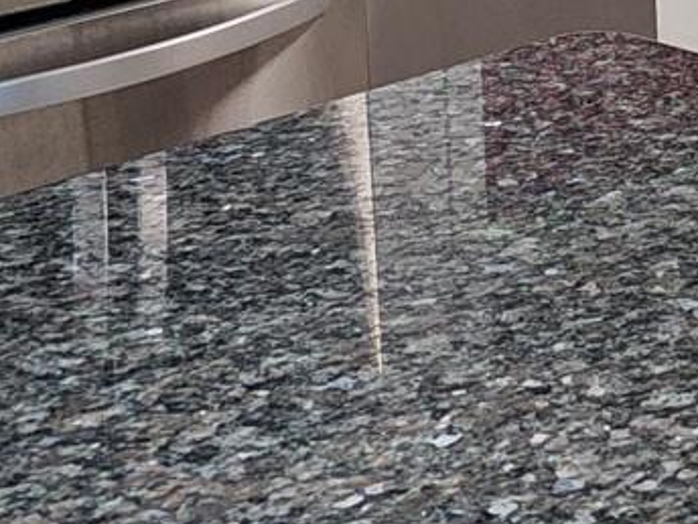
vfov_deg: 13.1
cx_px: 1167
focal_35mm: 107
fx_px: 2158
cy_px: -244
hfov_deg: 16.1
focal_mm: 6.3
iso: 100
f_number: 1.7
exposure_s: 1/60
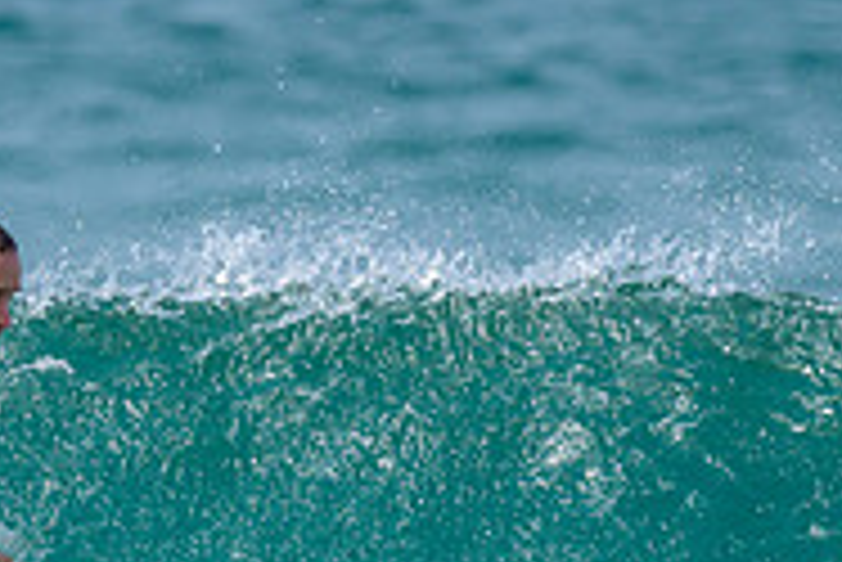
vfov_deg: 0.4
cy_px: 757
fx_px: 79699
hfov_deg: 0.6
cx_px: 51
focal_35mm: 3405
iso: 280
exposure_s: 1/2000
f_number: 6.3
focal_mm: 800
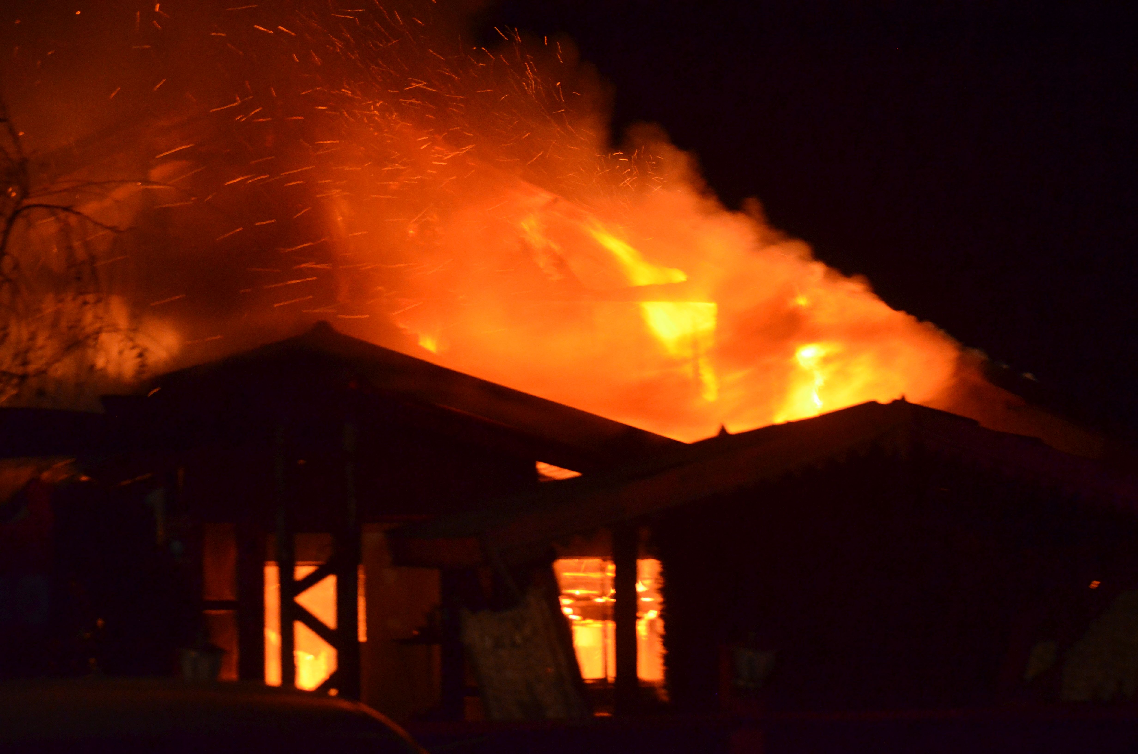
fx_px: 2603
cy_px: 377
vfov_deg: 16.5
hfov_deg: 24.7
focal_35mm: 82
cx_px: 569
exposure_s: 1/15
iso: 3200
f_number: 4
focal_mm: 55
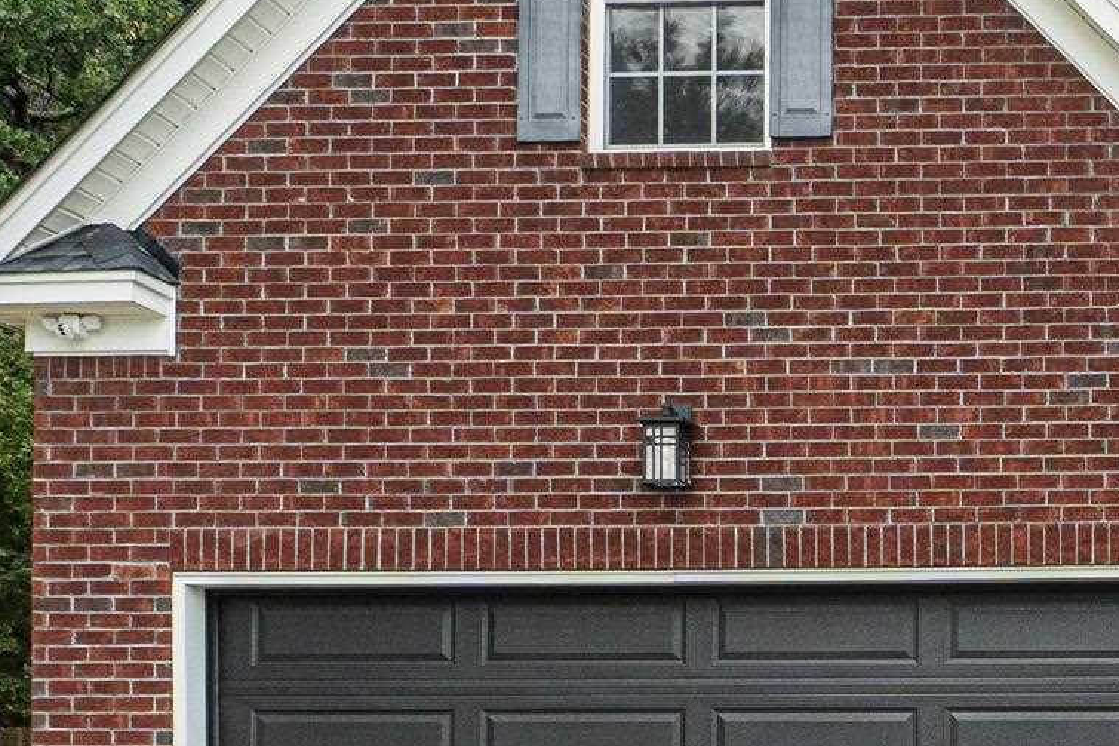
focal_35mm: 55
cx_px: 1460
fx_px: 1698
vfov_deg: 24.6
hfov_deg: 29.3
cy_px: 492
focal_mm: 11
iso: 320
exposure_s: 1/250
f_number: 6.3
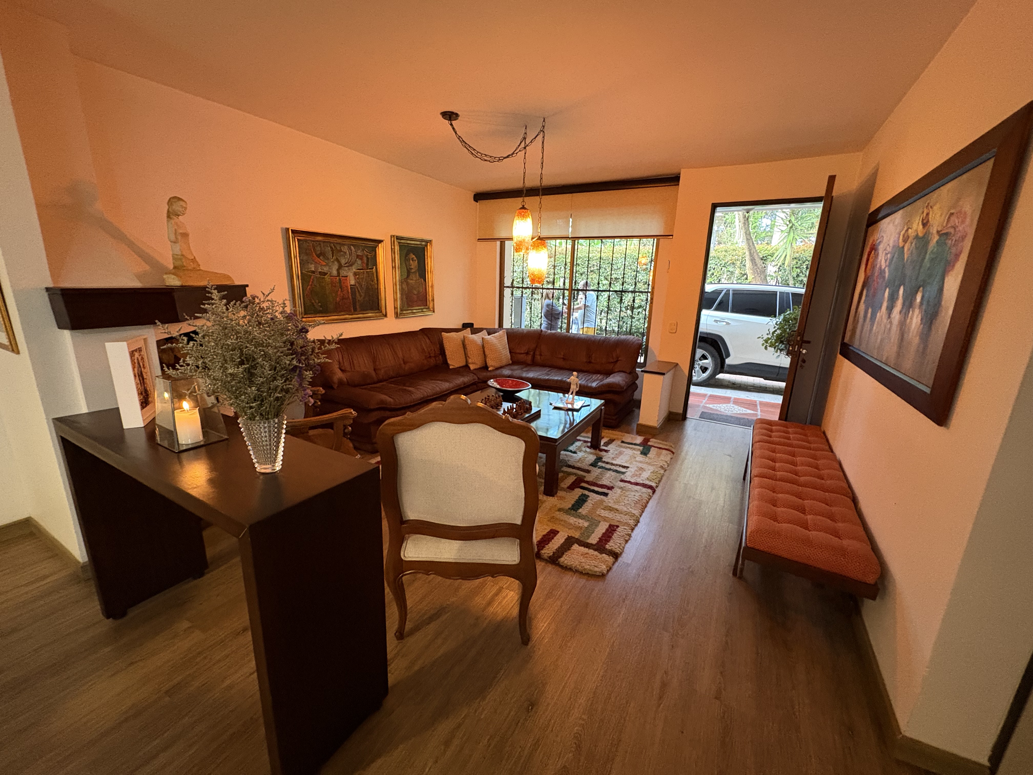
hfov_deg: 102.1
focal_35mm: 14
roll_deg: -1.5
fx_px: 418
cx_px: 516
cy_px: 388
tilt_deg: -12.7
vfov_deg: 85.7
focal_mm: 2.22
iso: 640
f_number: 2.2
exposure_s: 1/40
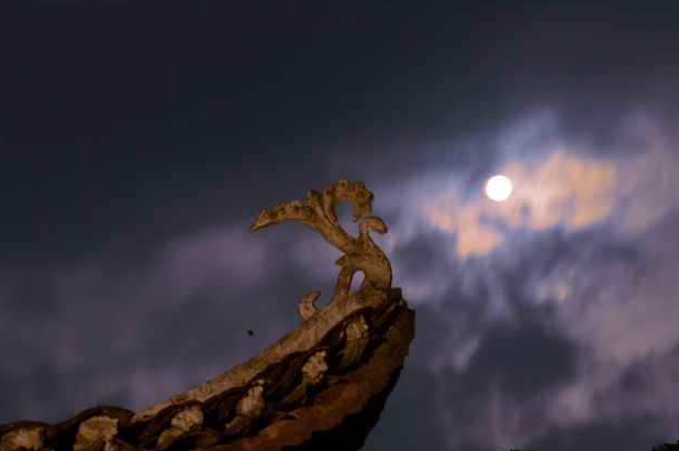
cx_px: 435
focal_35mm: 132
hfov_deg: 15.5
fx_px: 2486
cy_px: 287
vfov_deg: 10.3
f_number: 16
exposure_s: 15
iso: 800
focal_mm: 68
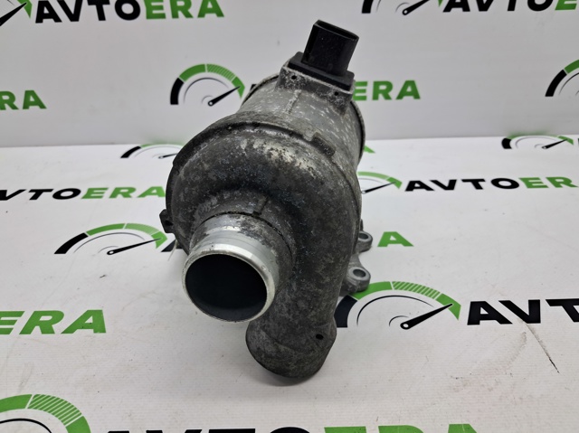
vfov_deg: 51.3
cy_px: 216
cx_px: 290
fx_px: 451
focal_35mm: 27
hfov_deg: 65.4
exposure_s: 1/100
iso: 50
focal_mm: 4
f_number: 1.8
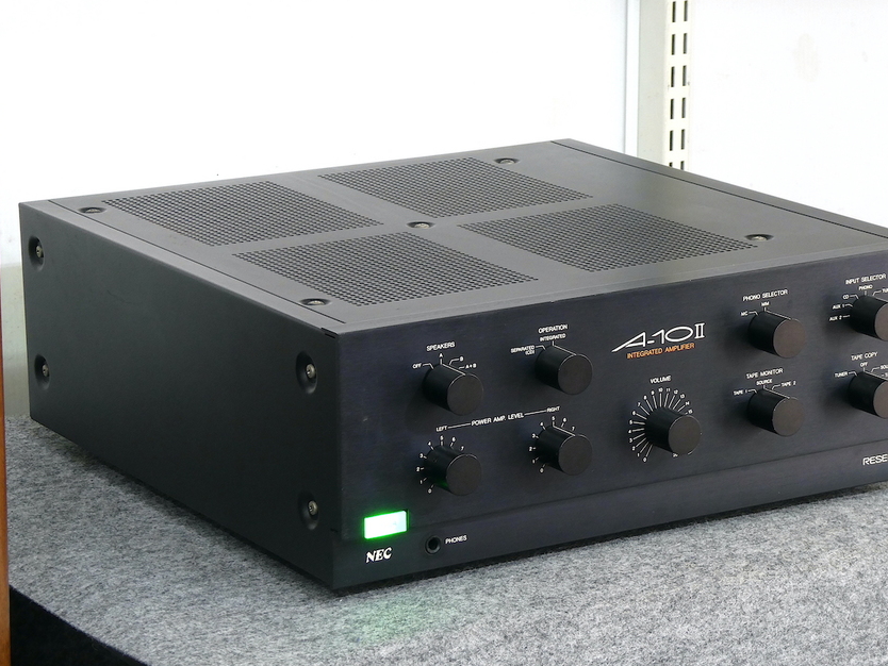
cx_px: 483
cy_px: 360
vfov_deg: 12.2
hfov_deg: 16.1
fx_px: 3131
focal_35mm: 122
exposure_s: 1/8
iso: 200
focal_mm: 19
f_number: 5.1
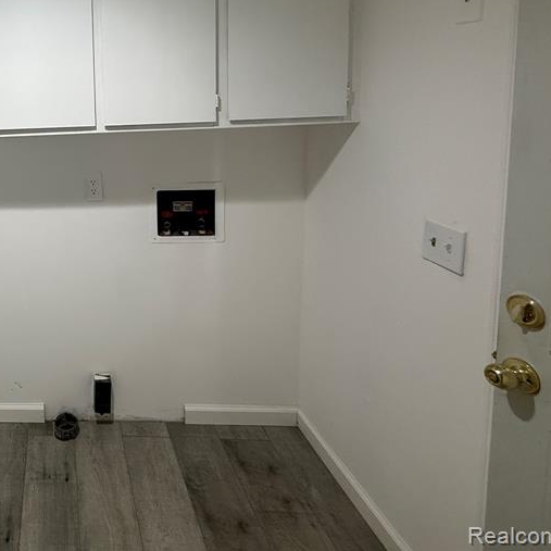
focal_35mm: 25
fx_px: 450
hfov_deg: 52.4
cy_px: 136
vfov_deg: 59.5
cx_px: 22
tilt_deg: -5.3
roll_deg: +2.9
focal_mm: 2.22
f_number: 2.2
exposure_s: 1/120
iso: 160
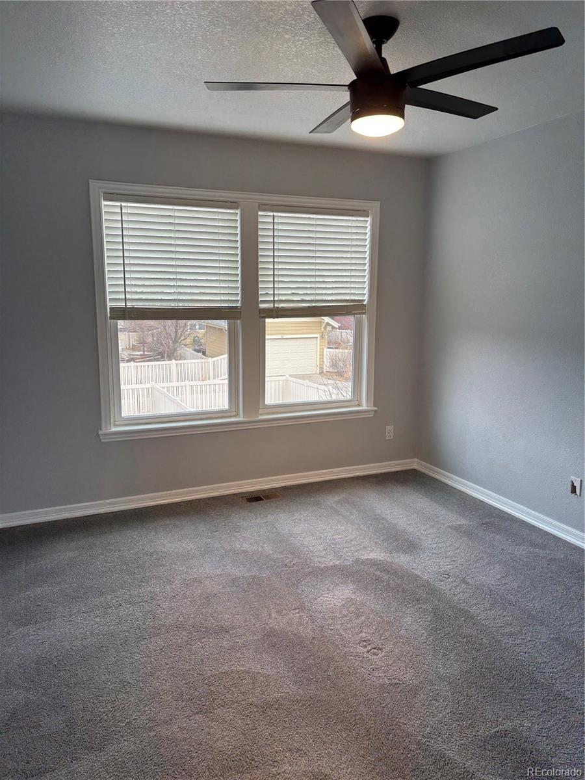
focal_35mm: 26
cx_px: 292
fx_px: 586
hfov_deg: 53.1
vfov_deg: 67.3
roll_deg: +0.0
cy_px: 390
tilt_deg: -9.1
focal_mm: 5.96
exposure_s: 1/120
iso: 50
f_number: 1.6
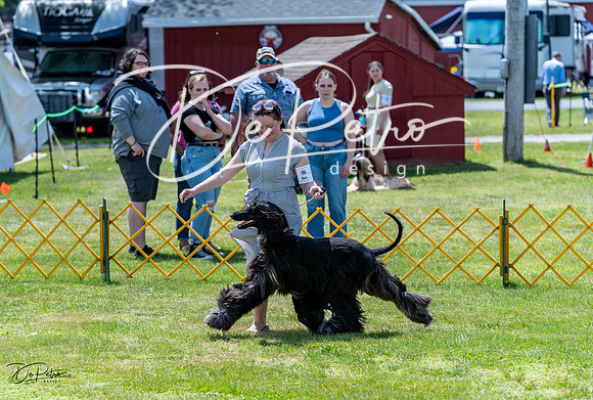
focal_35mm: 133
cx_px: 252
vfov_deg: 10.4
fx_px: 2202
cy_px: 206
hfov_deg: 15.3
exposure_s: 1/1000
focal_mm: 104
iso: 100
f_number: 3.5
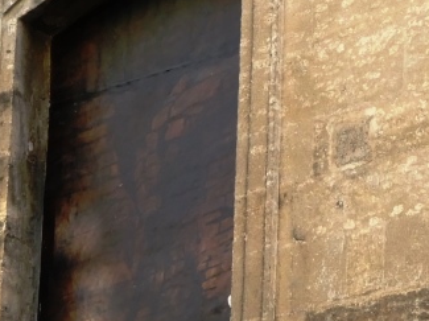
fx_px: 3281
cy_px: 185
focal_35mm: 265
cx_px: 292
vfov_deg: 5.6
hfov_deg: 7.5
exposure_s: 1/80
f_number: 4.8
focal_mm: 15
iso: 80
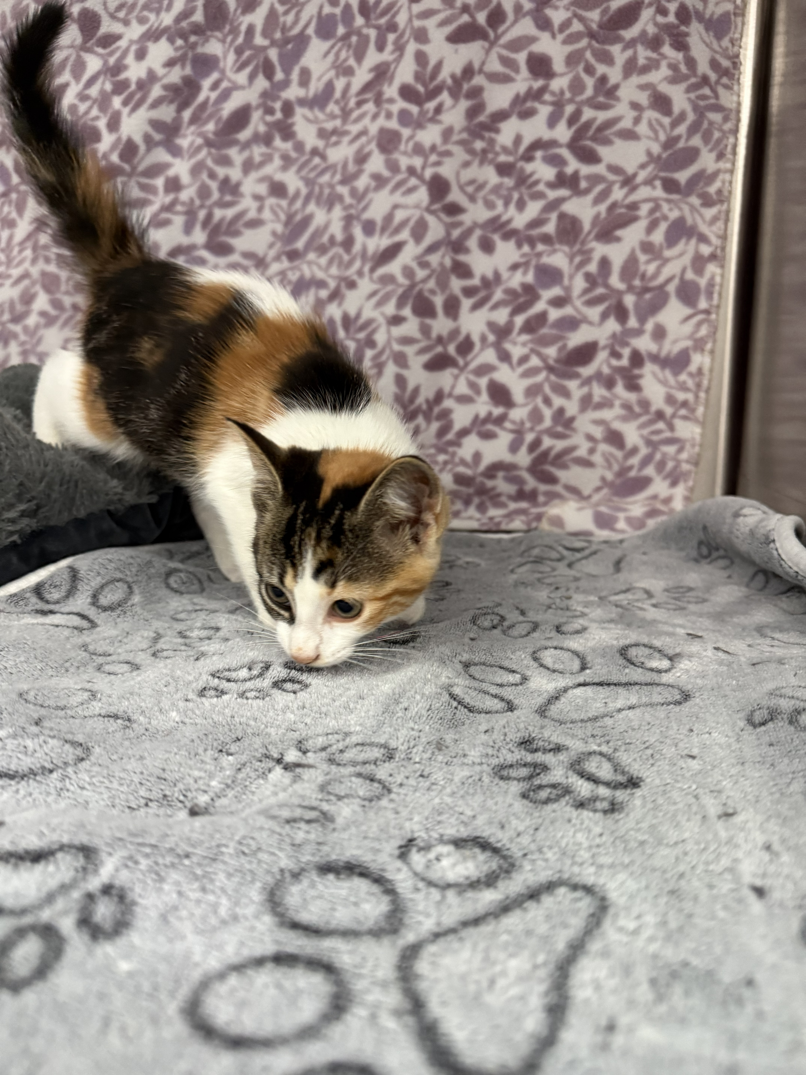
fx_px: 745
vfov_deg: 71.6
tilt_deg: -9.8
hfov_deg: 56.8
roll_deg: -0.8
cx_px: 403
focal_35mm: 24
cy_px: 538
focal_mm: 6.76
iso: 400
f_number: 1.78
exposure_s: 1/60
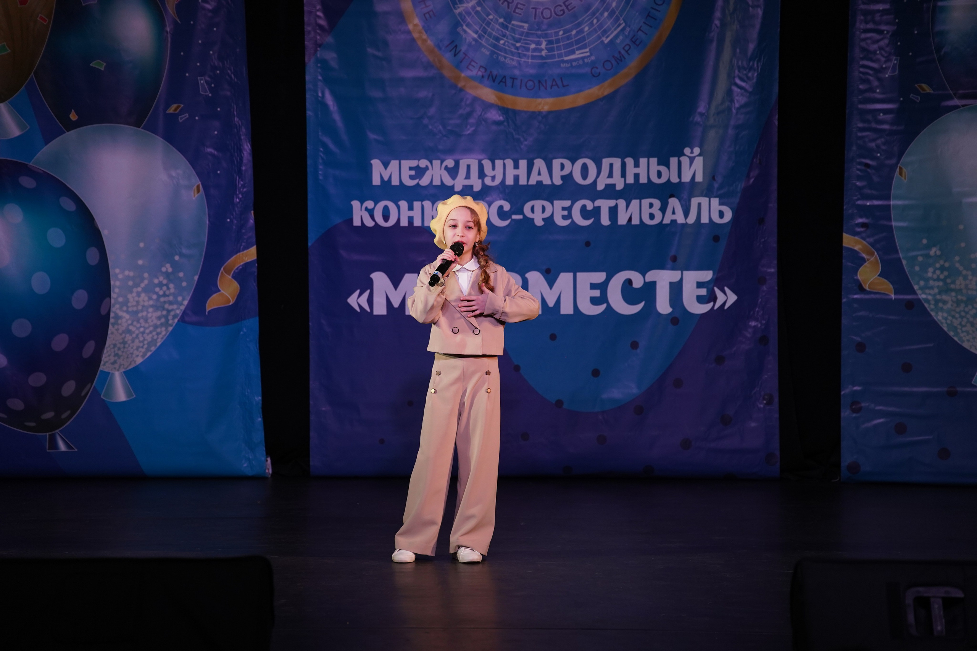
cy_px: 326
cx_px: 488
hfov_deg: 13.7
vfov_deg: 9.1
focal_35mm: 150
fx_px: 4071
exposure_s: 1/400
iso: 1600
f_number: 4
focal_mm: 150
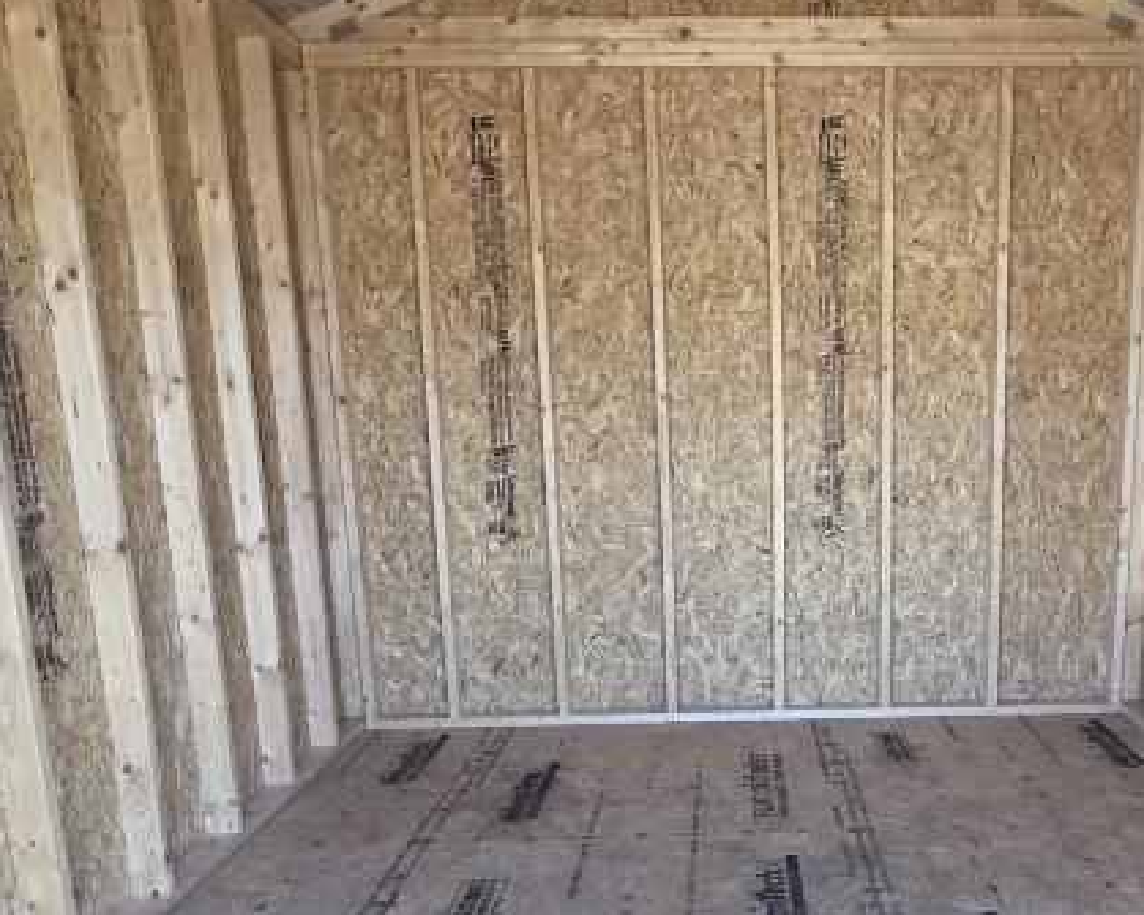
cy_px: 636
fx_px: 1049
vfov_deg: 46.1
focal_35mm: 31
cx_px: 778
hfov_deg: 55.8
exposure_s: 1/120
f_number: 2.2
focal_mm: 2.2
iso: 100
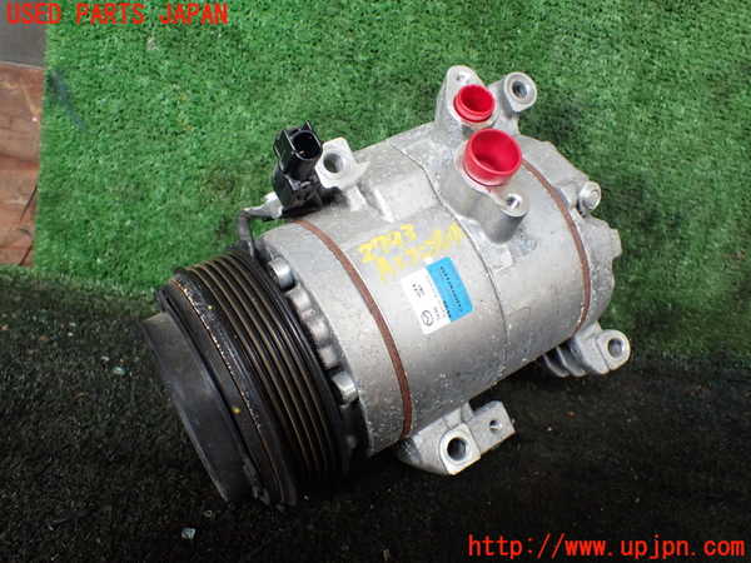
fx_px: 651
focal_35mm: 30
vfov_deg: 46.8
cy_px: 282
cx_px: 376
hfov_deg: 60.0
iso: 250
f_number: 2.3
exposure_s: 1/125
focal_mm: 5.4
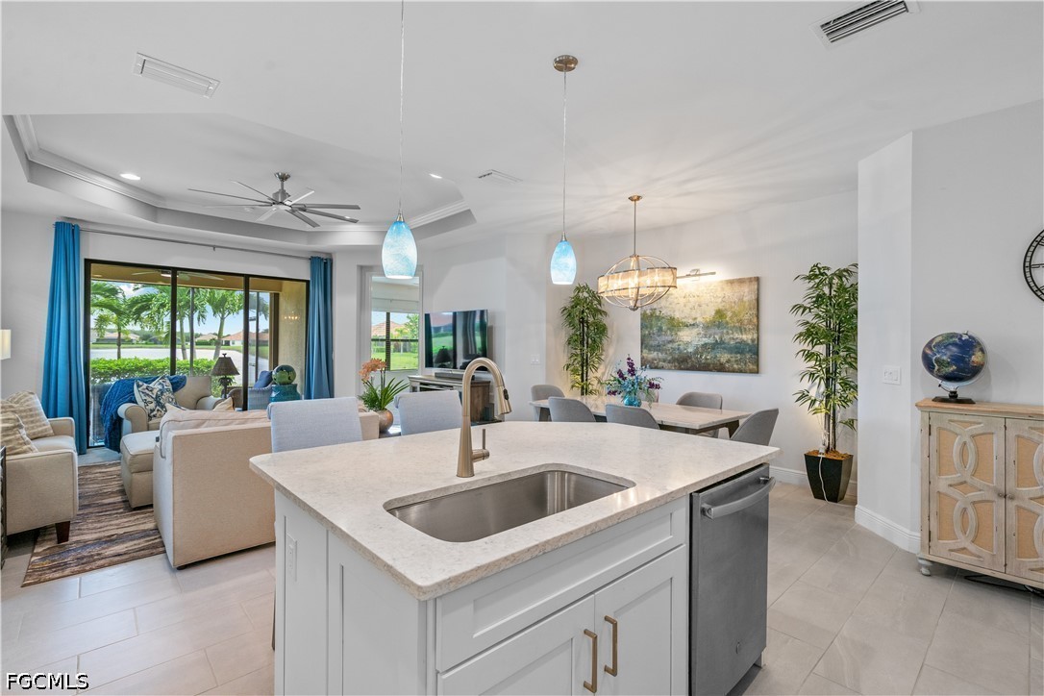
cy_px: 348
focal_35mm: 16
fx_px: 464
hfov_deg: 96.7
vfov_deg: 73.7
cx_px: 522
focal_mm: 16
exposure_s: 1/25
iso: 400
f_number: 8
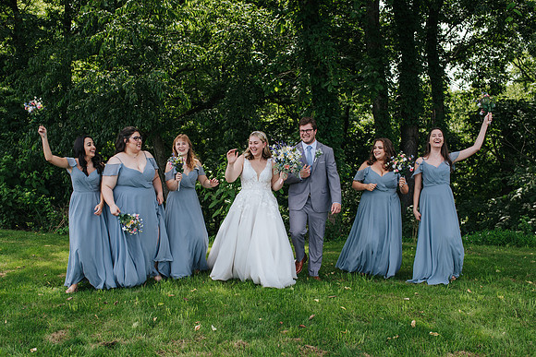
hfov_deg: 47.6
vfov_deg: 32.8
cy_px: 208
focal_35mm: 41
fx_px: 607
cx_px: 260
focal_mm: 35
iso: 110
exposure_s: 1/400
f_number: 3.2
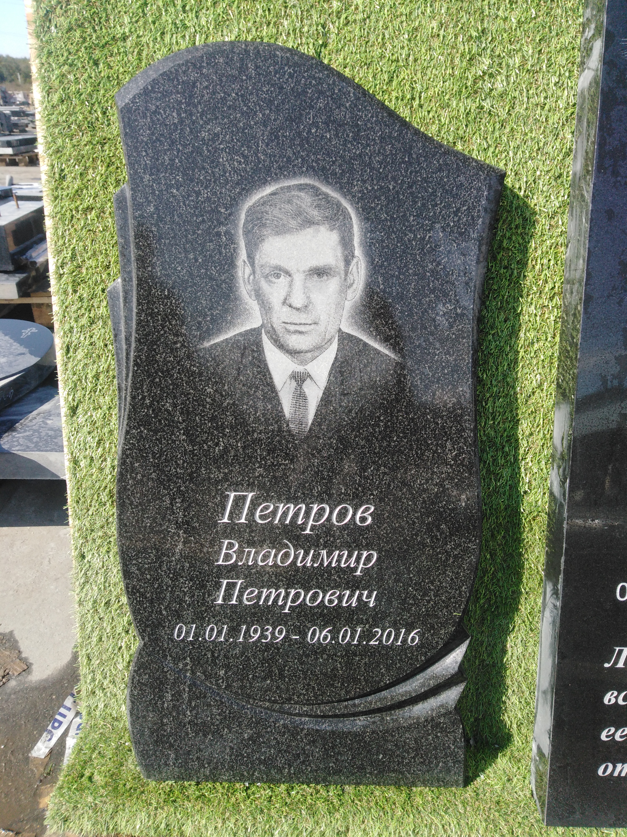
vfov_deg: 67.3
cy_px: 418
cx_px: 314
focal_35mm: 26
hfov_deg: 53.1
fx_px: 628
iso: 100
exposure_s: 1/548
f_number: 2.2
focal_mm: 3.46
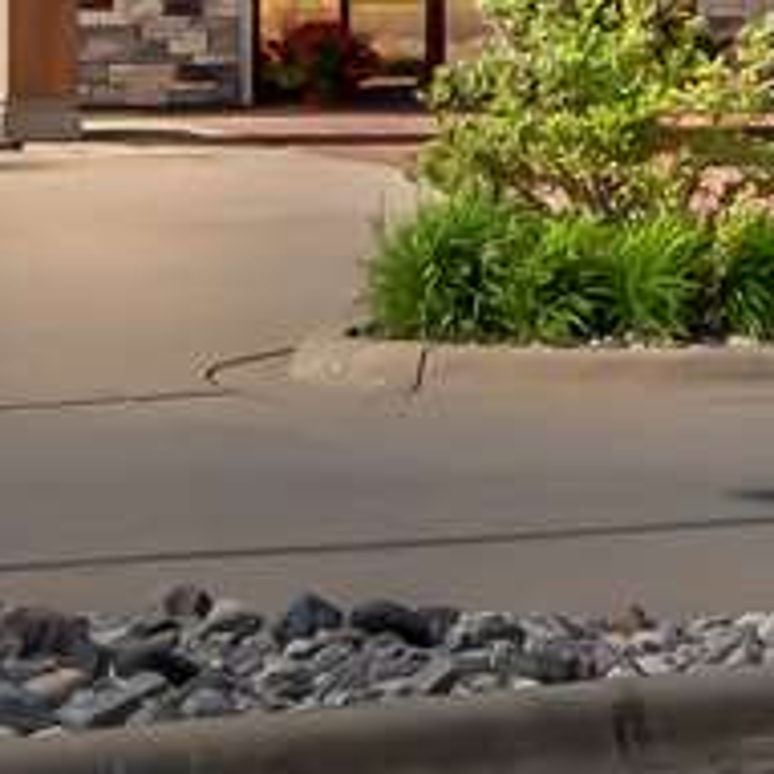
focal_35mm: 160
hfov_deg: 10.9
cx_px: 148
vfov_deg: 9.9
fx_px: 4048
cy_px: -898
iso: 500
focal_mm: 16
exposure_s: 1/1250
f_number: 8
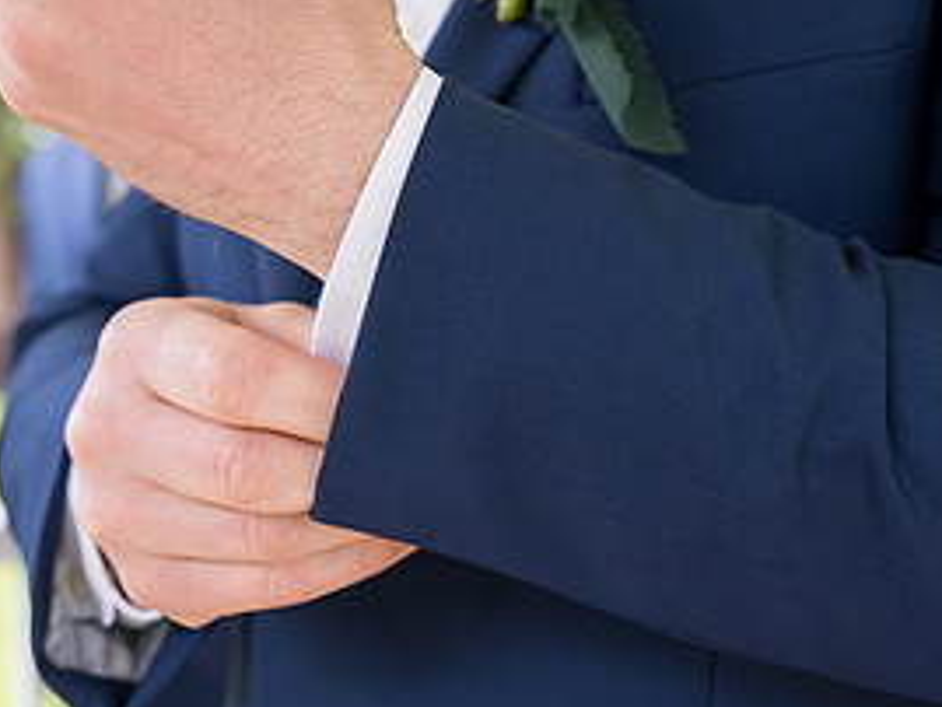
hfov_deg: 23.4
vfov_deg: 17.8
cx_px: 277
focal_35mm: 83
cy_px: 306
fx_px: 2260
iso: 500
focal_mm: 40
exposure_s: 1/400
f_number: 4
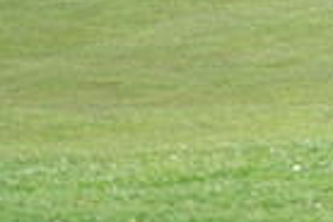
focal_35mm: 1893
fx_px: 17509
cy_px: -221
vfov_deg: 0.7
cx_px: 623
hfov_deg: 1.1
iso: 400
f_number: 4.5
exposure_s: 1/2000
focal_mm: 300
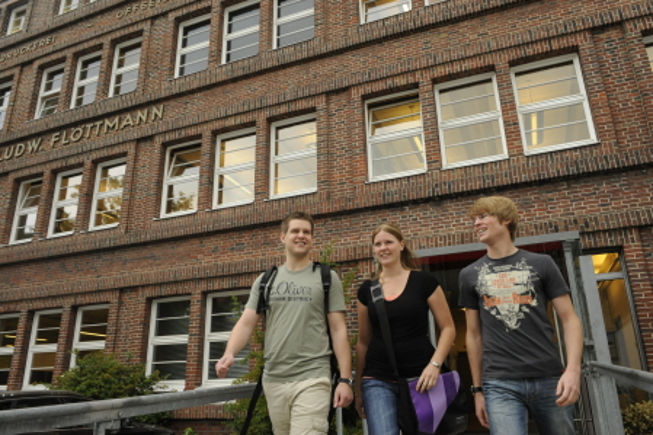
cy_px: 218
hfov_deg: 63.7
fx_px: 526
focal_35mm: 29
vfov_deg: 44.9
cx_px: 326
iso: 2000
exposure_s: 1/250
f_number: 6.3
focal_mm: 29
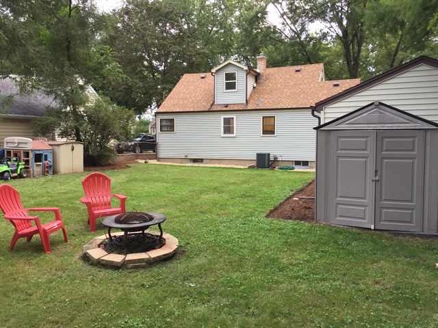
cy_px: 164
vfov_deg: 48.2
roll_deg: -0.6
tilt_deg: -3.7
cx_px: 219
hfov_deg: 61.7
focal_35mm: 29
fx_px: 367
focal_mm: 4.15
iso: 40
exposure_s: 1/60
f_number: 2.2
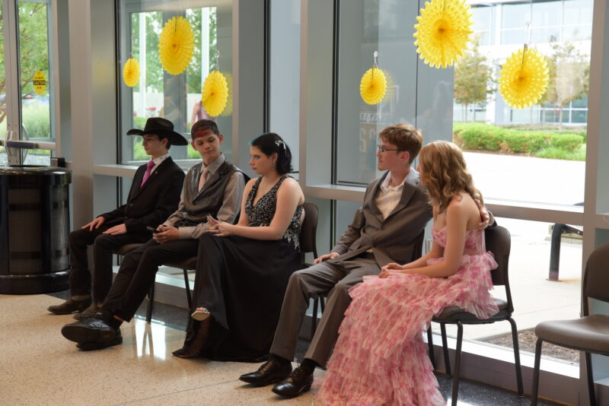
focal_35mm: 70
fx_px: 1185
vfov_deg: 19.5
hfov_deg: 28.8
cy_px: 203
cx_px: 304
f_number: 5
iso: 1000
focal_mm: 70
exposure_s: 1/125
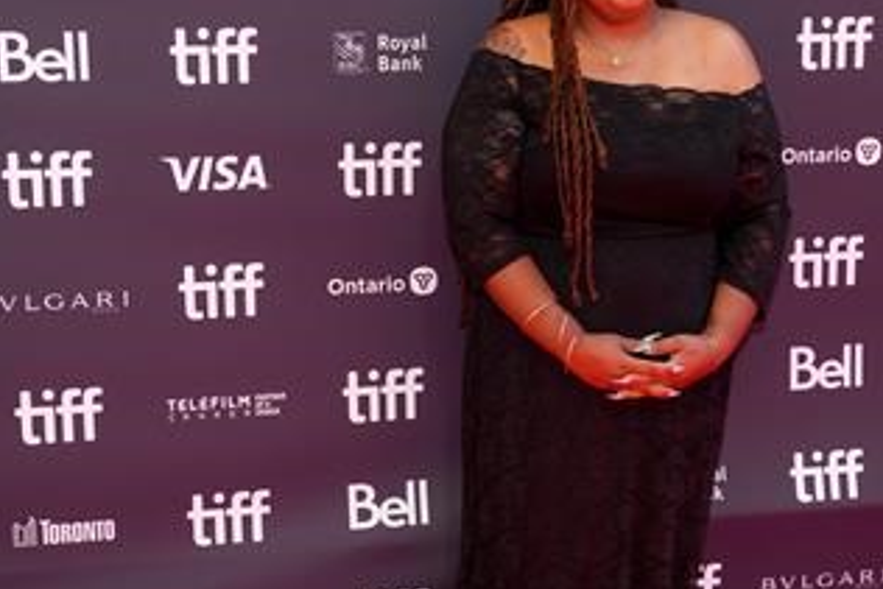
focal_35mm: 76
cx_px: 520
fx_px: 1865
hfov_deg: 26.6
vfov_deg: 17.9
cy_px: 375
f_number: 4
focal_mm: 37
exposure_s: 1/320
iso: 160
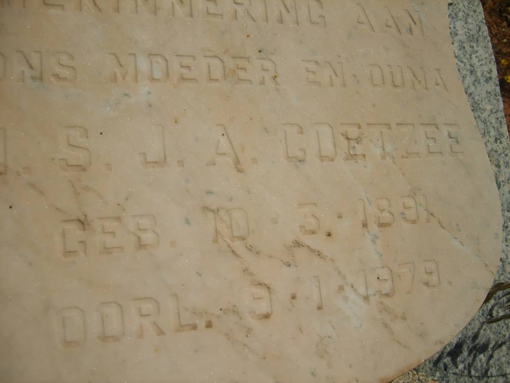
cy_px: 192
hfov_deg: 52.6
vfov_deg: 40.7
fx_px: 516
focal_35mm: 35
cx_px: 255
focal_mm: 5.8
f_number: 7.1
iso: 50
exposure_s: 1/500
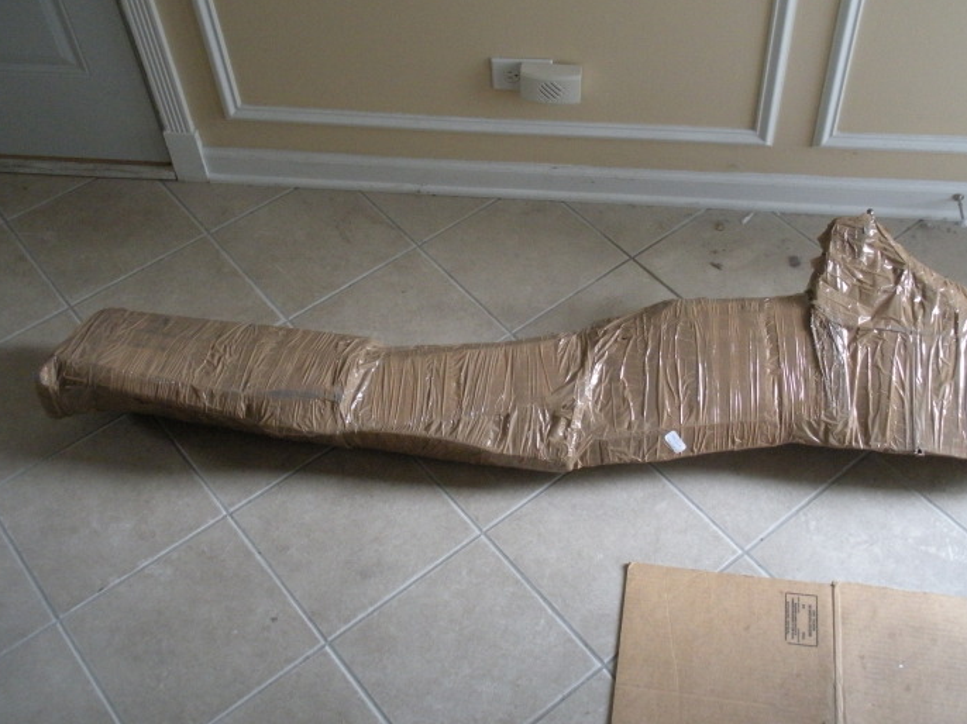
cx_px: 548
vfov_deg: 34.3
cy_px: 347
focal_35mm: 42
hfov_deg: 44.7
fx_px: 1173
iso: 400
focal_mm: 6.3
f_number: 3.5
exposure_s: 1/56
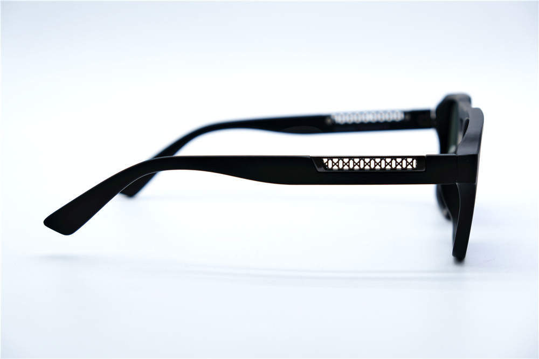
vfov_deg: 16.4
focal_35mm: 83
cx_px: 270
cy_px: 180
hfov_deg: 24.5
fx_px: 1242
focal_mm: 55
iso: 160
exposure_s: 1/140
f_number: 5.6
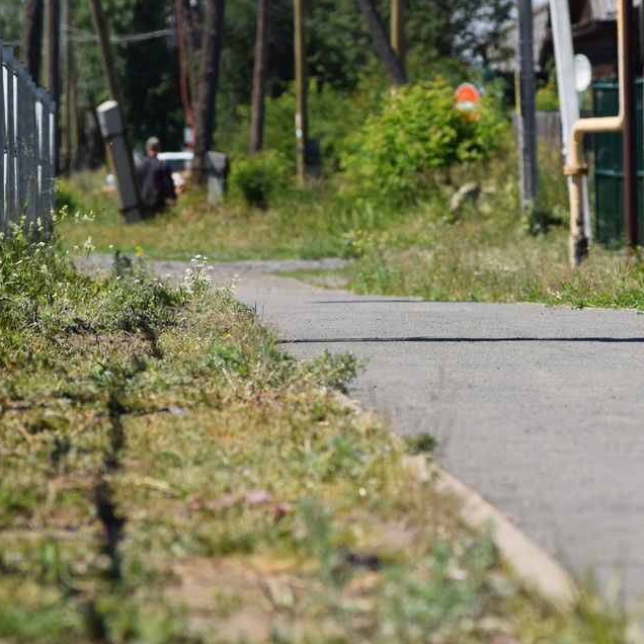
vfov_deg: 5.0
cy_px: 305
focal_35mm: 349
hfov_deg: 5.0
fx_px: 7342
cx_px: 450
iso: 400
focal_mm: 145
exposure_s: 1/1600
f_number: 7.1
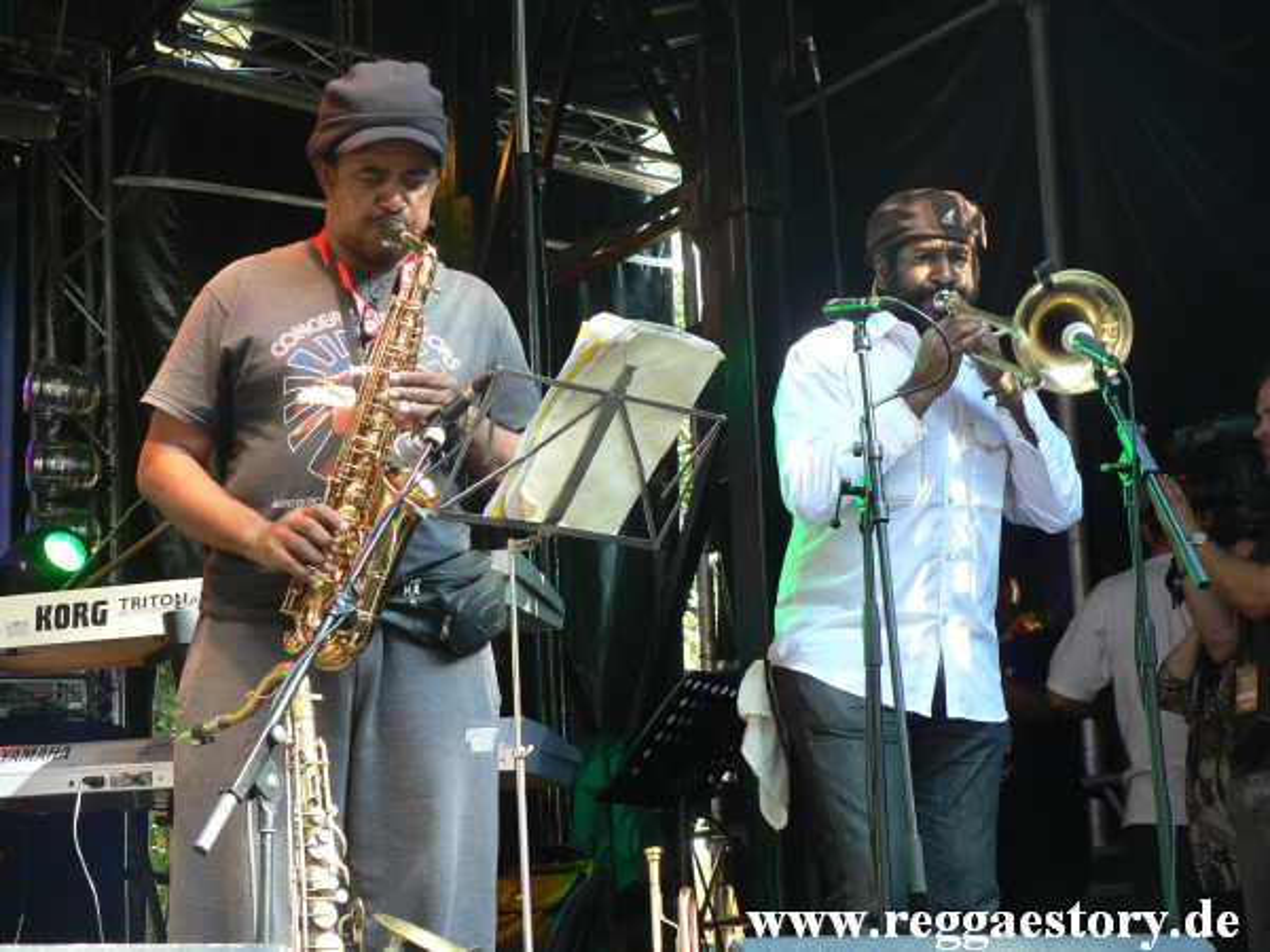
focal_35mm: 67
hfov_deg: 29.0
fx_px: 2458
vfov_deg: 21.9
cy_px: 476
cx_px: 635
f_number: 3.2
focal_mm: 11.4
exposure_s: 1/30
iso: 100
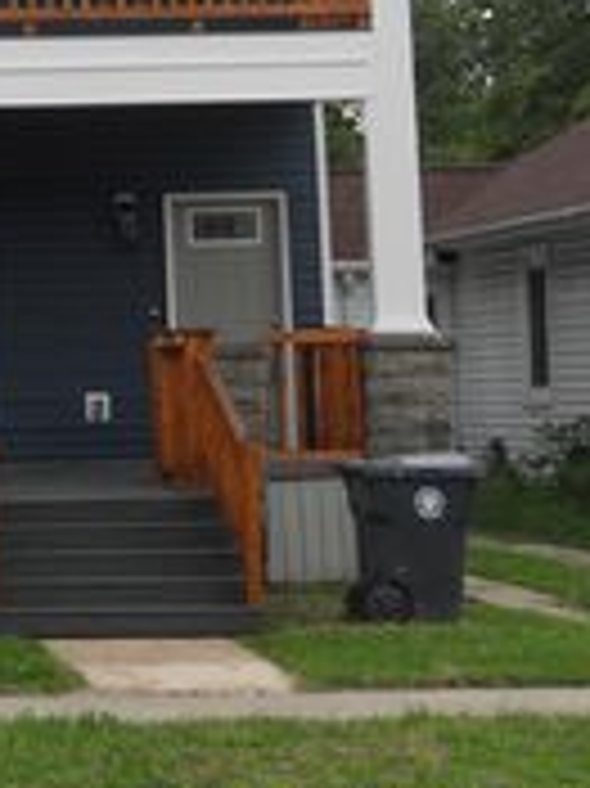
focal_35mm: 123
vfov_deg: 15.9
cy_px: 151
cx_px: -225
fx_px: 2799
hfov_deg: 11.6
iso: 80
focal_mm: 7.9
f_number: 3.9
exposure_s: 1/125
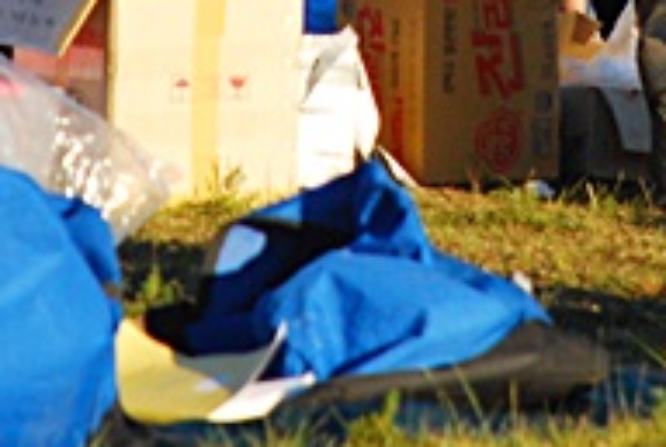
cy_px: -367
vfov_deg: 1.6
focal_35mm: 842
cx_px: 378
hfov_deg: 2.4
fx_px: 15615
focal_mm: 135
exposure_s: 1/640
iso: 400
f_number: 6.3
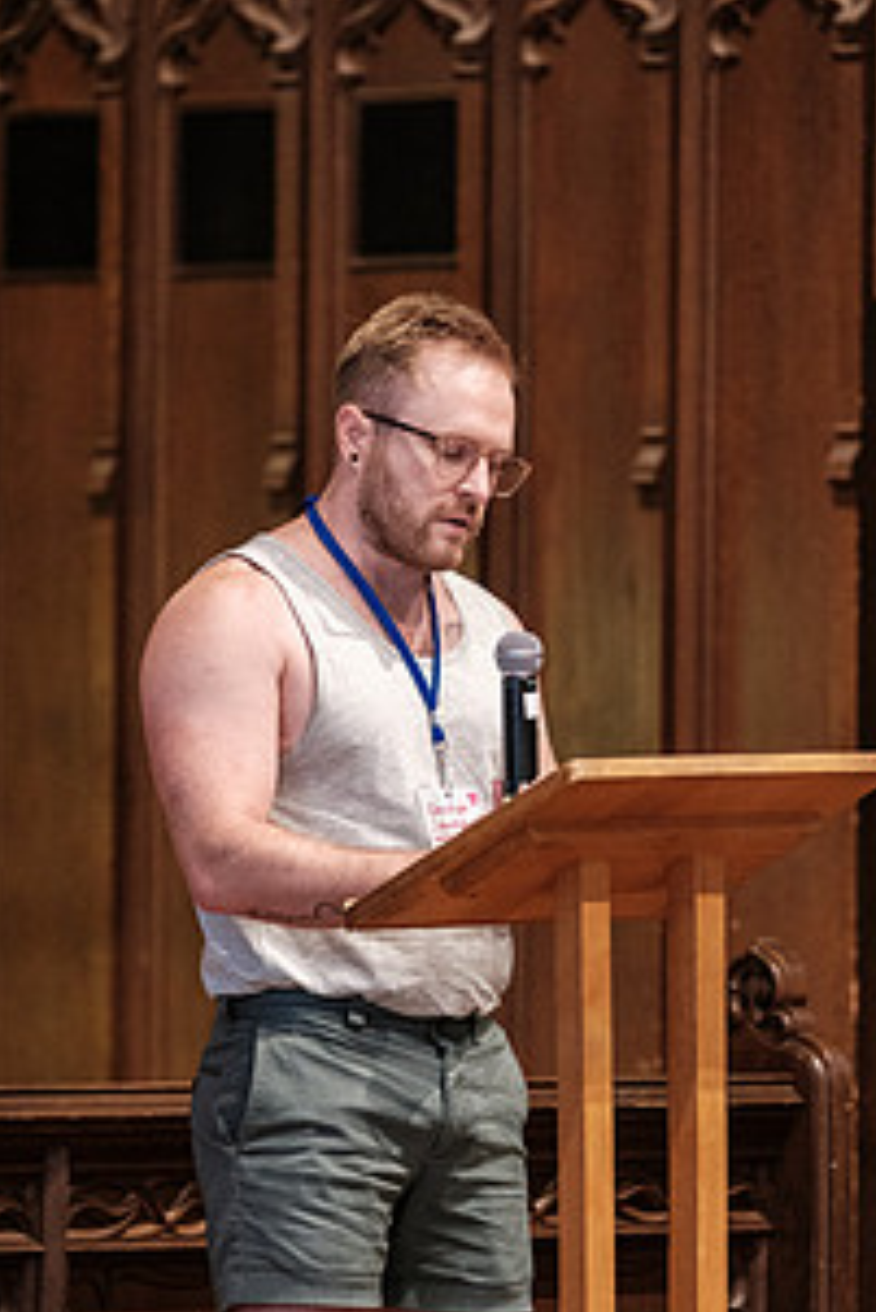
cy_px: 732
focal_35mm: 314
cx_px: 532
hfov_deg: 4.4
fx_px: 11447
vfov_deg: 6.6
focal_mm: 140
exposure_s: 1/105
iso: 3200
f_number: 3.2
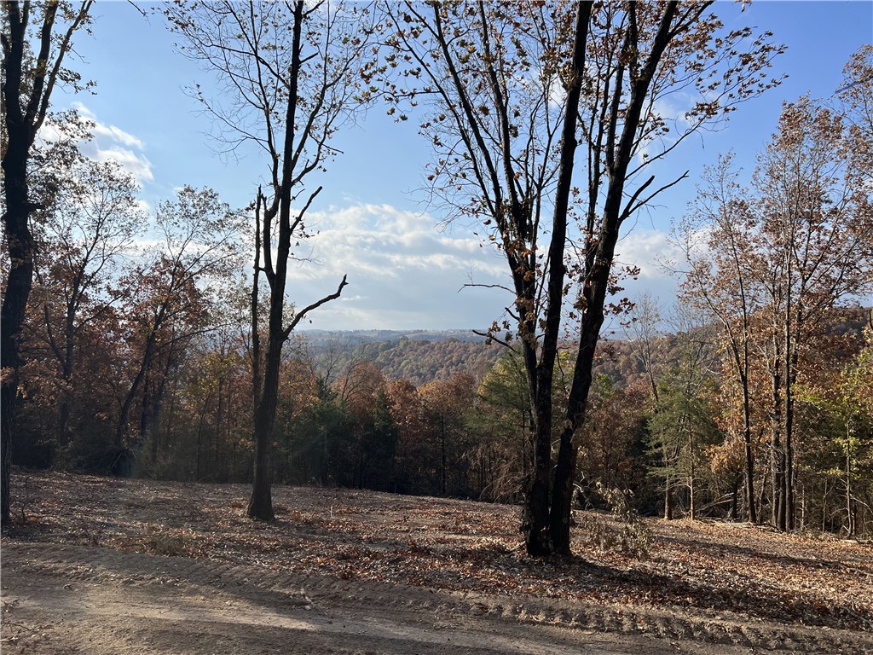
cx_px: 436
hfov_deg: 67.3
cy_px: 328
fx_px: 656
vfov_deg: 53.1
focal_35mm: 26
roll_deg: +0.0
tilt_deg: +0.1
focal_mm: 5.7
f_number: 1.5
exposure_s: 1/5587
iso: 50
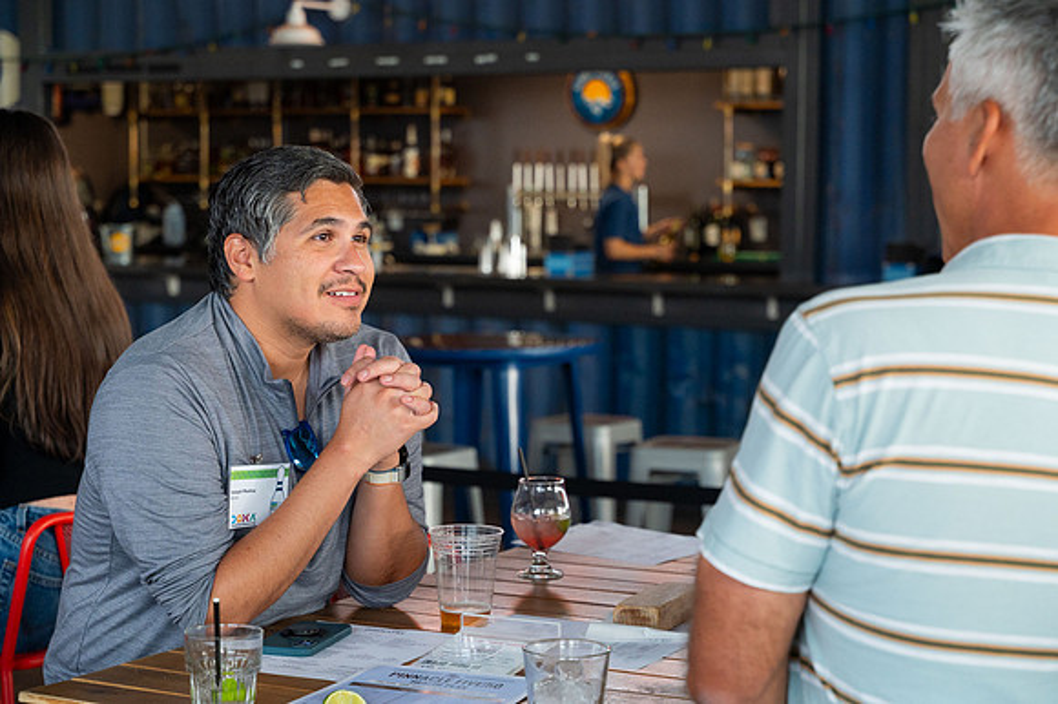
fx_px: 2085
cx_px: 544
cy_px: 342
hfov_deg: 28.5
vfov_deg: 19.2
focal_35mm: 71
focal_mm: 69
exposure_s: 1/500
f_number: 4.5
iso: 1250
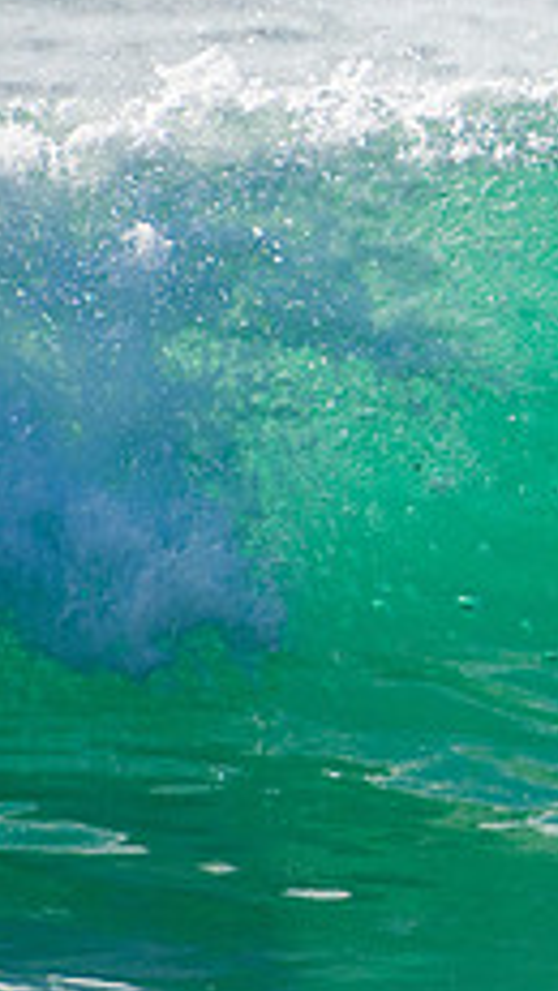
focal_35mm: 1577
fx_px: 41466
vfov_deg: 1.4
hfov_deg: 0.8
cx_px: 1223
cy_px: 178
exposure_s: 1/2000
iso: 280
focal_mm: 400
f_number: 5.6
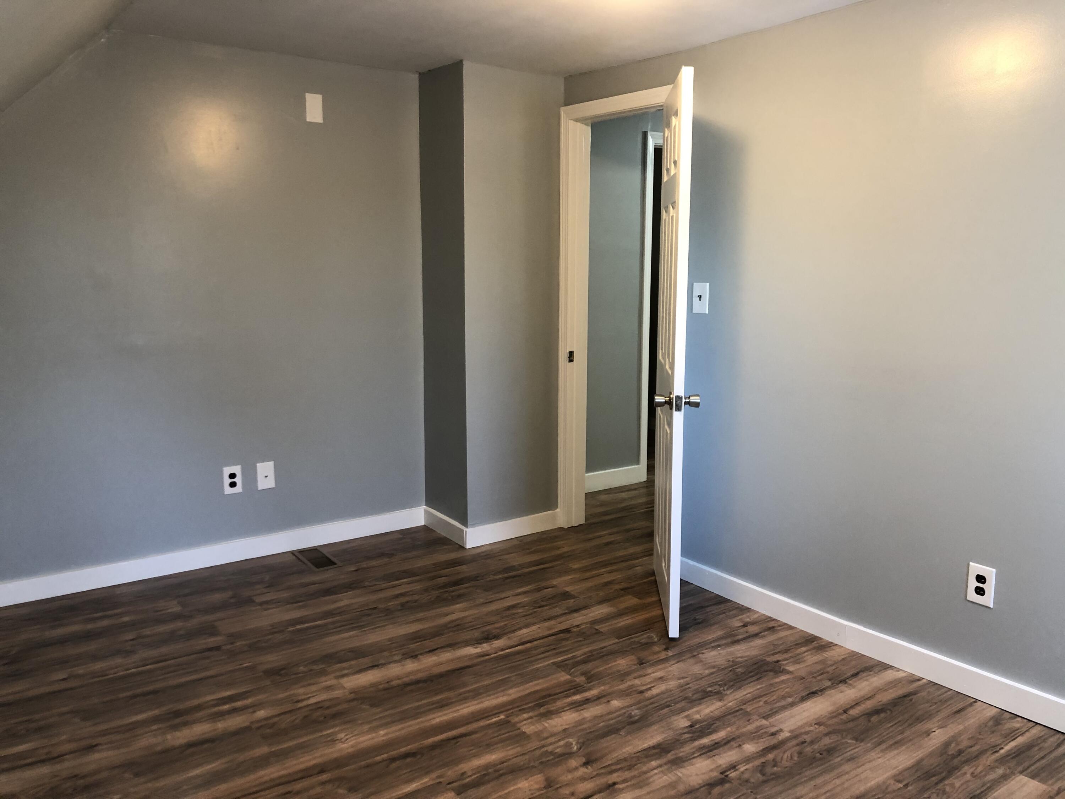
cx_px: 532
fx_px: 861
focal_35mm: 28
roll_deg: +0.2
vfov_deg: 49.7
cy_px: 400
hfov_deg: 63.4
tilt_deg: -7.8
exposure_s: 1/15
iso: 50
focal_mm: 4
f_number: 1.8
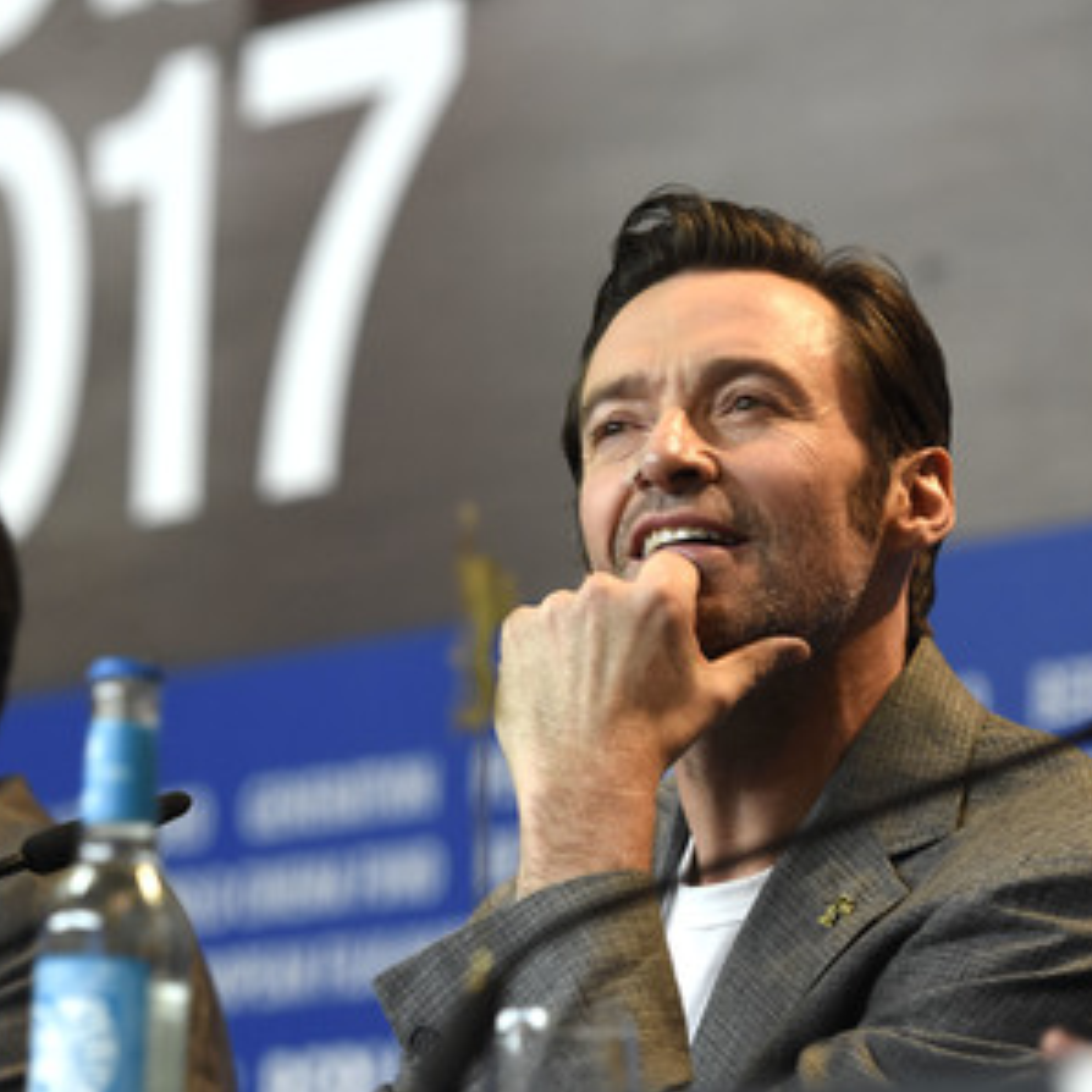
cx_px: 302
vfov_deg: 7.0
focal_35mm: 251
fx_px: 8958
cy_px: 546
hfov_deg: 7.0
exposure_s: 1/500
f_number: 3.2
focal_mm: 130
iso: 1250
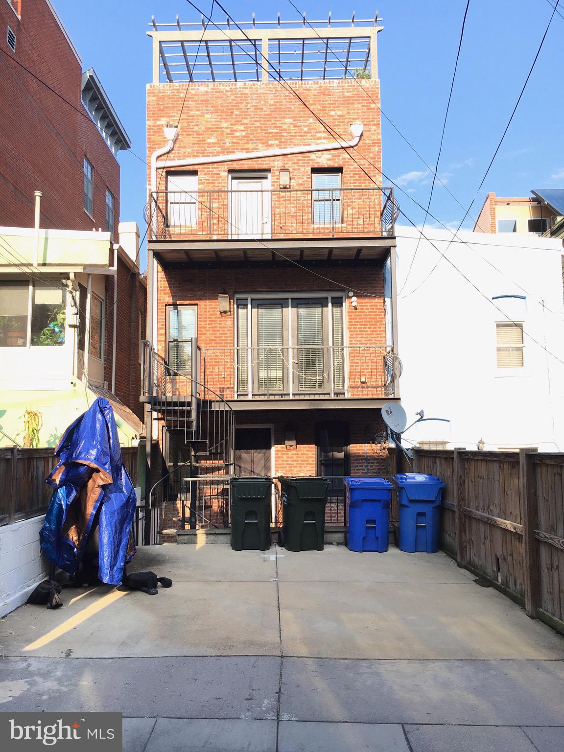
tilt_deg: +4.1
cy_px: 376
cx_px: 282
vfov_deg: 61.7
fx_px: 630
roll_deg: -0.7
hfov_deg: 48.2
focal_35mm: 29
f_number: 2.2
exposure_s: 1/527
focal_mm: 4.15
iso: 25
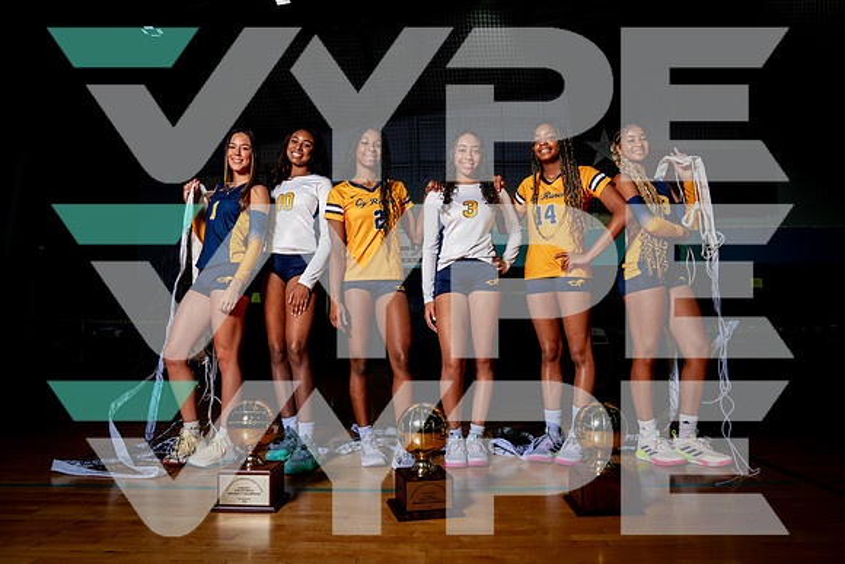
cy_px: 282
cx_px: 422
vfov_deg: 51.9
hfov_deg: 72.2
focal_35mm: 25
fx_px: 579
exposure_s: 1/200
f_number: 5
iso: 250
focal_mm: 24
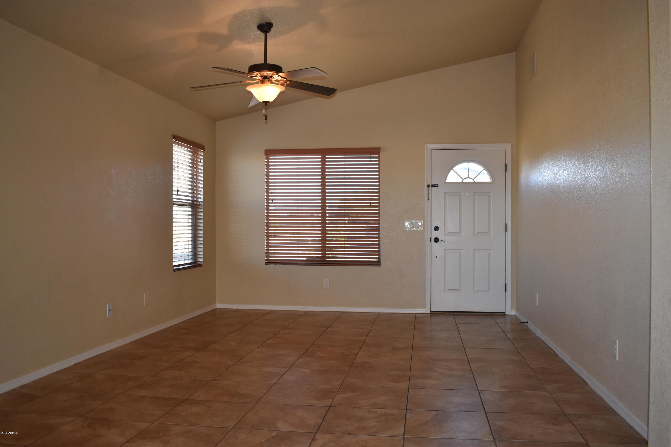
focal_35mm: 30
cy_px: 224
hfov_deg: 61.9
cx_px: 336
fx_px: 559
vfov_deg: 43.6
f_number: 4
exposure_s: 1/200
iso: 800
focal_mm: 20
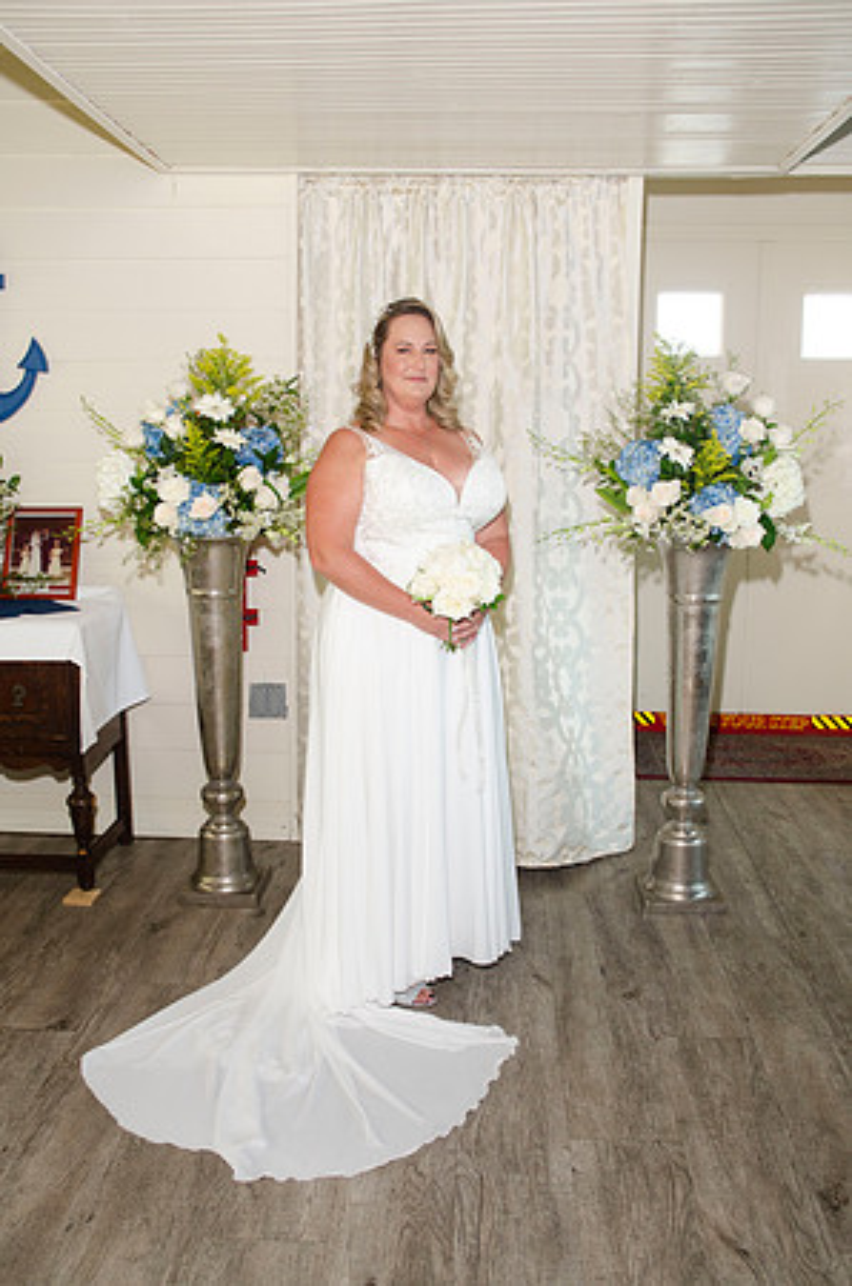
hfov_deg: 39.8
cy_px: 643
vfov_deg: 57.3
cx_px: 426
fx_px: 1177
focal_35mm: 33
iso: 400
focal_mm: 22
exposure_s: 1/125
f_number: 5.6
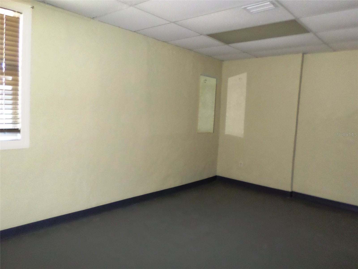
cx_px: 179
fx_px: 259
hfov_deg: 69.4
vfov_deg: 54.9
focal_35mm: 25
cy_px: 134
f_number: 2.5
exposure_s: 1/30
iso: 320
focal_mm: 4.5
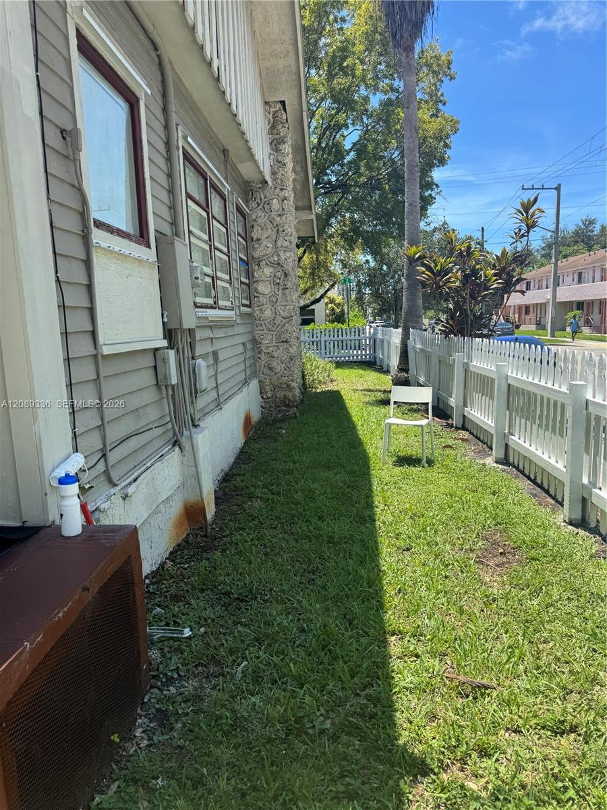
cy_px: 405
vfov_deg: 71.6
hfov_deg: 56.8
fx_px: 561
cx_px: 304
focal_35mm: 24
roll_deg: +2.8
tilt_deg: -6.0
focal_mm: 6.76
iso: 80
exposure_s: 1/2105
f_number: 1.78
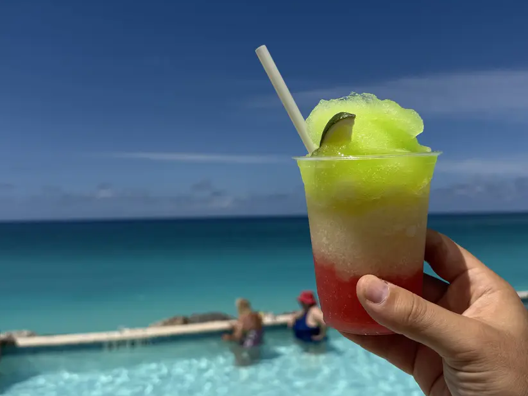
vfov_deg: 40.7
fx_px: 534
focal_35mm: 35
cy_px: 189
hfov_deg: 52.6
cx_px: 272
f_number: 1.78
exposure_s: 1/11905
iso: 80
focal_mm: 6.76
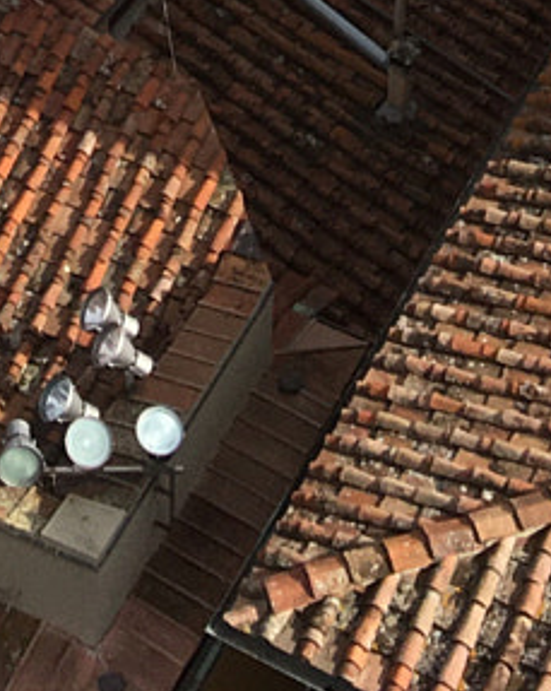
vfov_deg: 9.9
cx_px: -149
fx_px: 3226
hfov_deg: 9.6
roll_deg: +0.8
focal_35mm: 158
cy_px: -1216
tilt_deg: -18.1
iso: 25
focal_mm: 4.15
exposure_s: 1/1876
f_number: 2.2
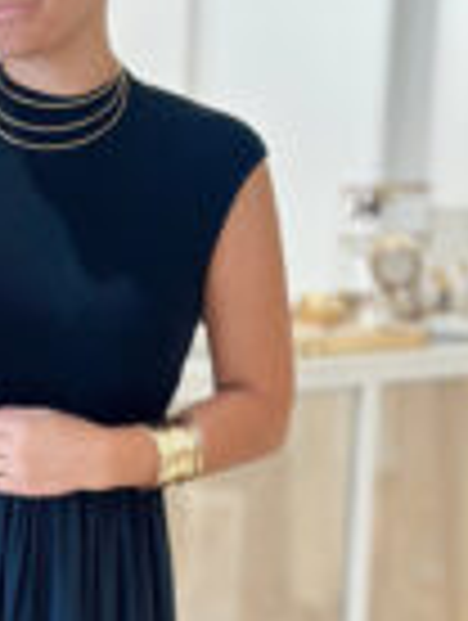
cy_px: 626
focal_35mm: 139
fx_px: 2498
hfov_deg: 10.6
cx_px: 4
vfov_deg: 14.0
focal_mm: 6.86
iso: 200
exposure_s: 1/100
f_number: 1.78
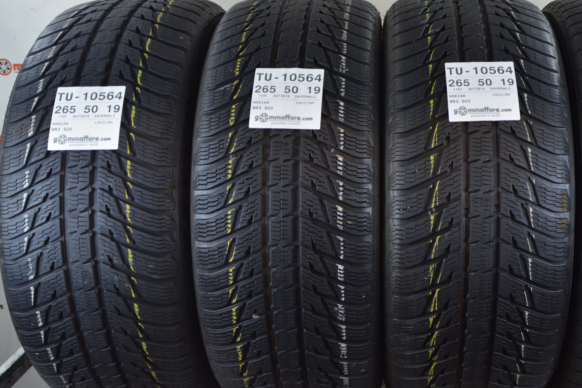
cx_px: 384
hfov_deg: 38.7
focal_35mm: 51
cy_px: 149
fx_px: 819
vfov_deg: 26.6
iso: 800
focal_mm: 25
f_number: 3.8
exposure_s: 1/50
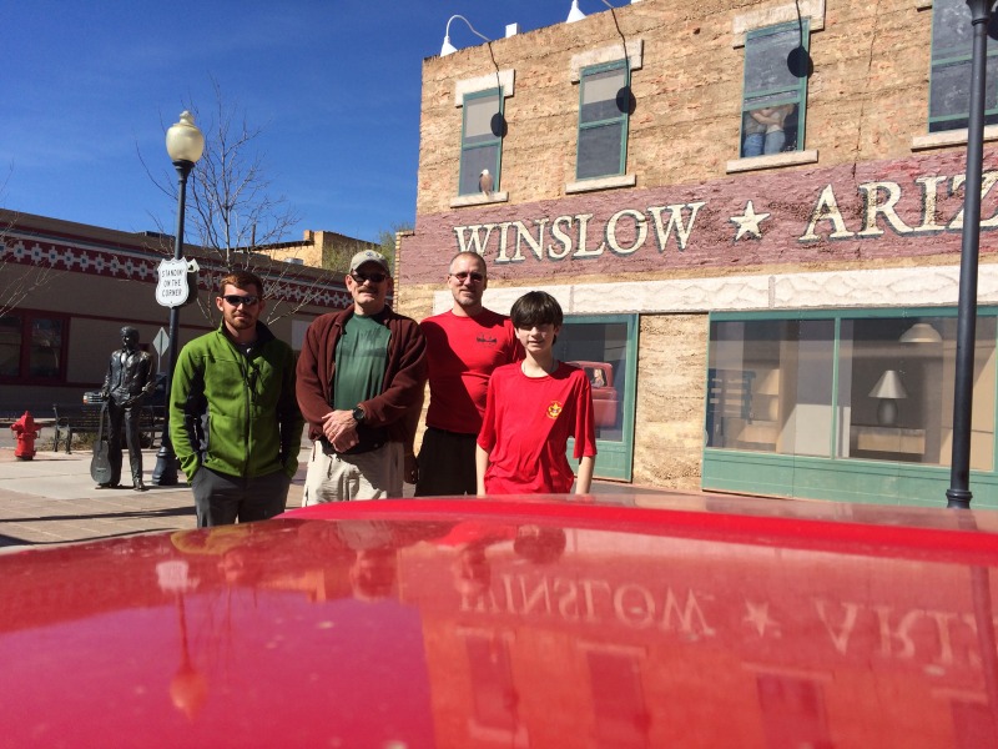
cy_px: 374
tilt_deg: -0.3
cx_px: 499
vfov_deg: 48.2
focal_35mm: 29
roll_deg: -1.2
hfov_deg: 61.7
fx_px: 836
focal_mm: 4.15
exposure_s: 1/2415
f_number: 2.2
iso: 32
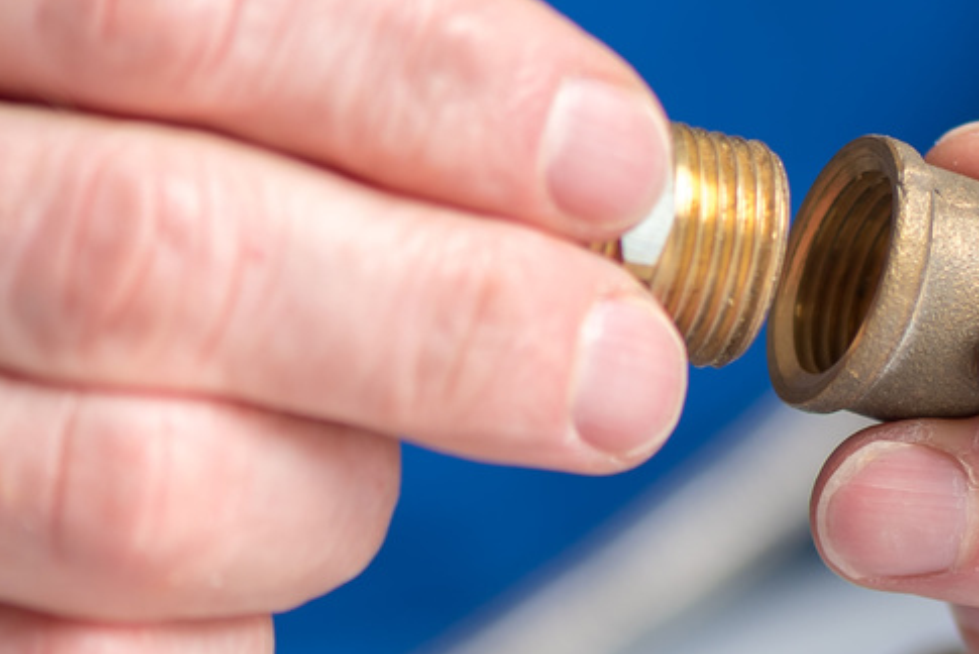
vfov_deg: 3.8
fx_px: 9931
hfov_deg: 5.6
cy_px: 517
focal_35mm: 365
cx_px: 847
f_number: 3
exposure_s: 1/200
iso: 100
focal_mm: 105
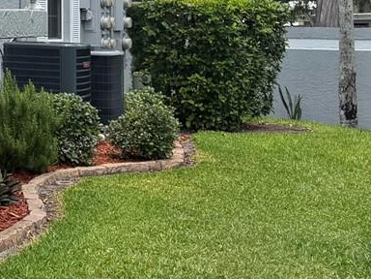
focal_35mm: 100
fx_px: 1072
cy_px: -31
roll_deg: -0.4
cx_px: -275
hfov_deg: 16.7
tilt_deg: +3.4
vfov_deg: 14.4
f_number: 1.78
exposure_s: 1/1522
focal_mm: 6.76
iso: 100
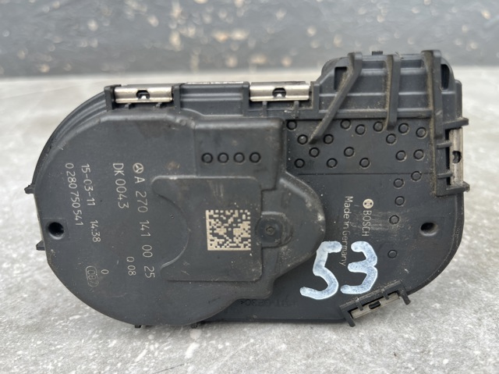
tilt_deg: -22.7
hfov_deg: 67.3
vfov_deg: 53.0
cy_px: 187
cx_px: 250
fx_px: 375
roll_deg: +1.7
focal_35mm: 26
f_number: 1.6
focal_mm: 5.1
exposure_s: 1/121
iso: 40
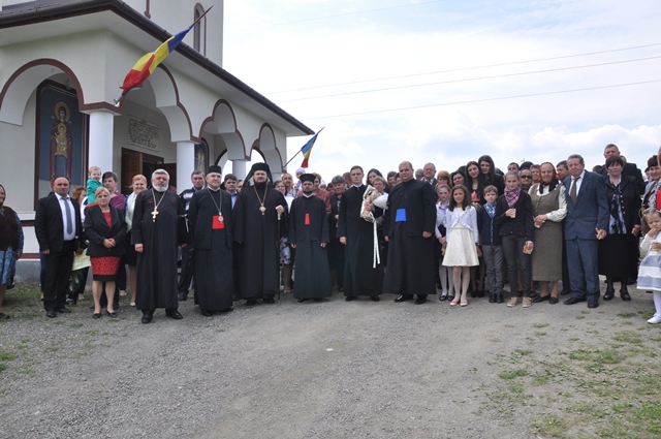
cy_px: 220
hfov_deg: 67.4
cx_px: 330
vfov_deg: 47.8
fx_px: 495
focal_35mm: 27
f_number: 13
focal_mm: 18
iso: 200
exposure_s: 1/160
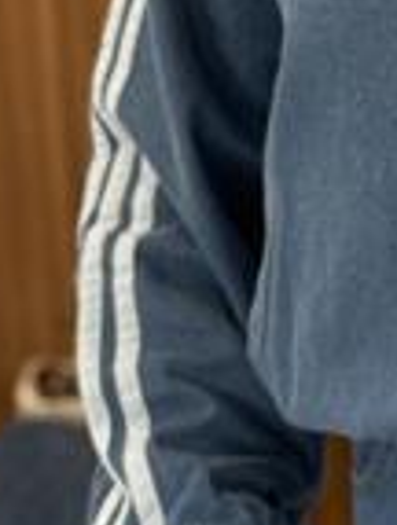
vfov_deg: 11.3
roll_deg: +0.3
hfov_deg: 8.3
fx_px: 2649
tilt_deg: -15.4
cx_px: 662
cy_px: 235
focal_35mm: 174
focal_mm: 6.76
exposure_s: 1/69
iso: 100
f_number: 1.78
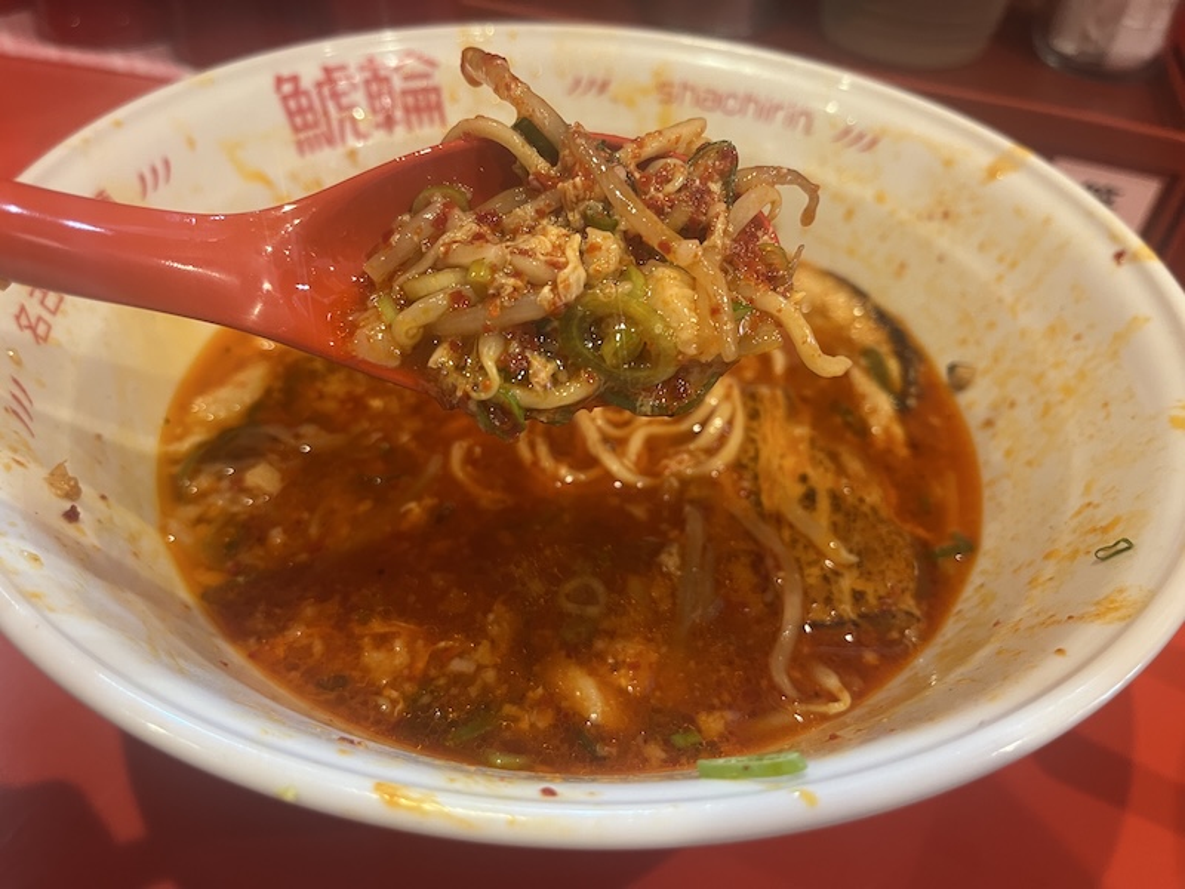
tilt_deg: -43.9
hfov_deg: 67.3
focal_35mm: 26
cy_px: 444
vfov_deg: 53.1
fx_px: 890
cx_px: 592
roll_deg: -5.4
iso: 200
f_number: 1.6
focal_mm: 5.1
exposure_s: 1/60
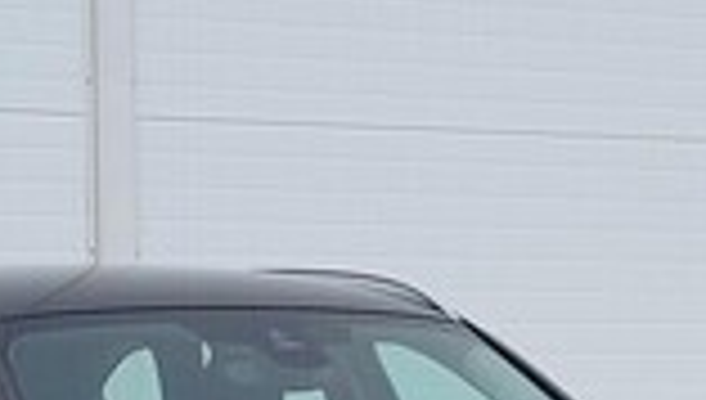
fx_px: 1857
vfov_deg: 11.5
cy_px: 694
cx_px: 292
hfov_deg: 21.5
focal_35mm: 99
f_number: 1.8
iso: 40
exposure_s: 1/3758
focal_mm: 5.4
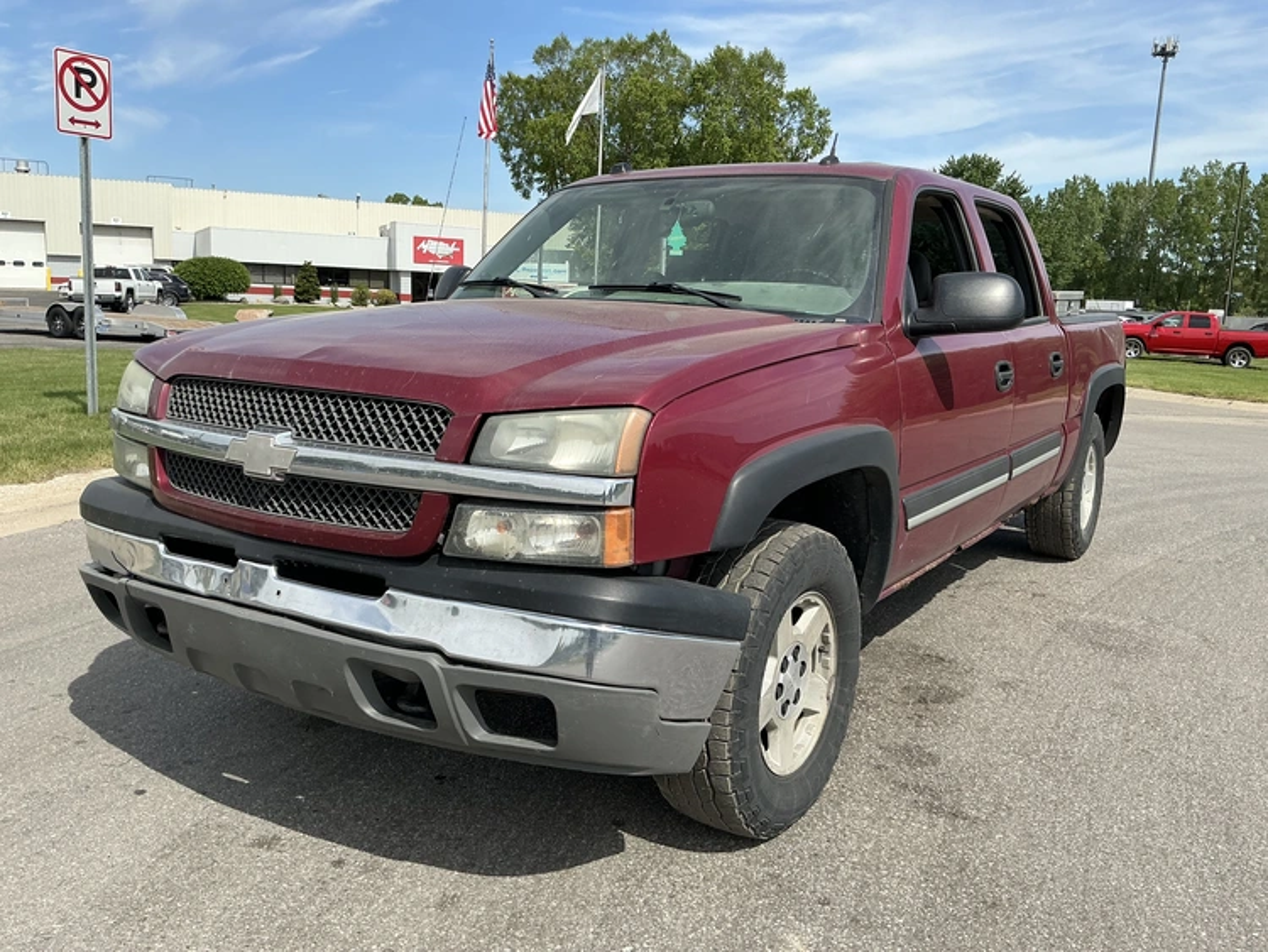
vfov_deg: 49.8
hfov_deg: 63.4
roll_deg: -2.0
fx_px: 1026
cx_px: 634
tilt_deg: -9.0
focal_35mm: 28
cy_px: 476
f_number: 1.8
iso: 25
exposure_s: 1/1451
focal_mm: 3
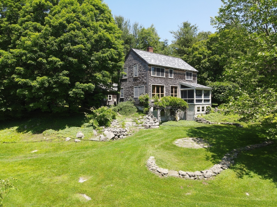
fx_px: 192
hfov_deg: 71.6
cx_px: 138
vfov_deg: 56.8
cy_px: 104
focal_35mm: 24
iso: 100
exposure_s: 1/240
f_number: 2.8
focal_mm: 4.5
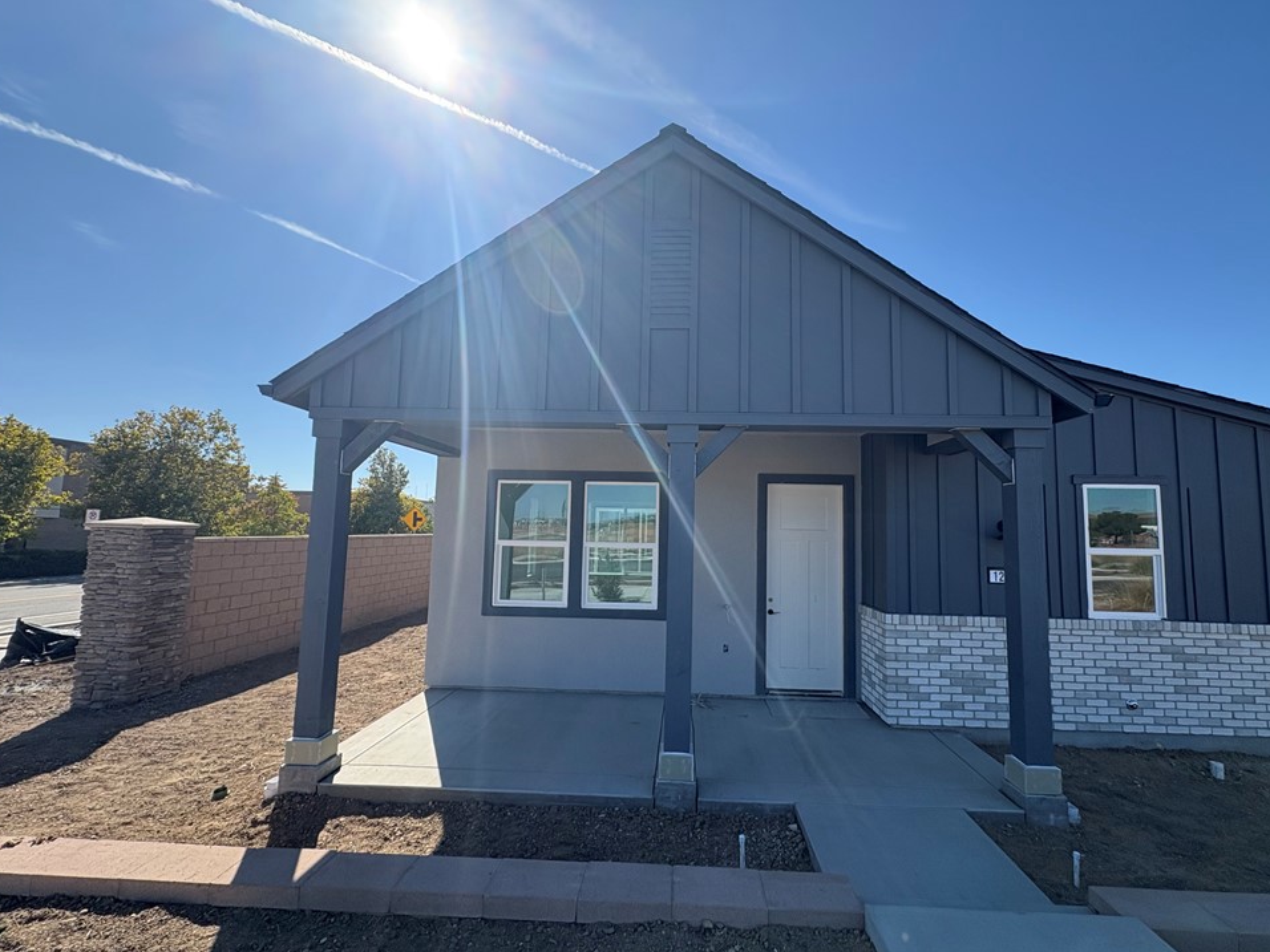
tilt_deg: +4.8
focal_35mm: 15
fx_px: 550
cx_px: 662
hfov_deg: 98.1
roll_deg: -1.3
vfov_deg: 81.7
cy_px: 487
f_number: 2.2
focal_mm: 2.22
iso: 64
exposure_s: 1/1370
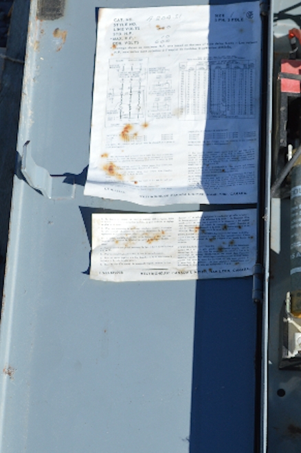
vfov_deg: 19.2
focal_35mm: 106
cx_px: 286
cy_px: 306
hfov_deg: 12.7
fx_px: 1334
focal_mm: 31
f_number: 8
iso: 100
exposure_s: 1/250
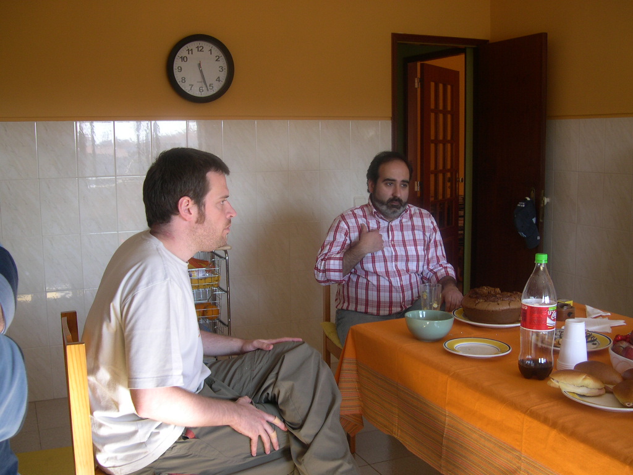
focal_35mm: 38
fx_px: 695
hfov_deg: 49.0
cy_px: 238
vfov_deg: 37.7
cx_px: 316
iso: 100
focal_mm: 8
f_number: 2.8
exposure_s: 1/44.4
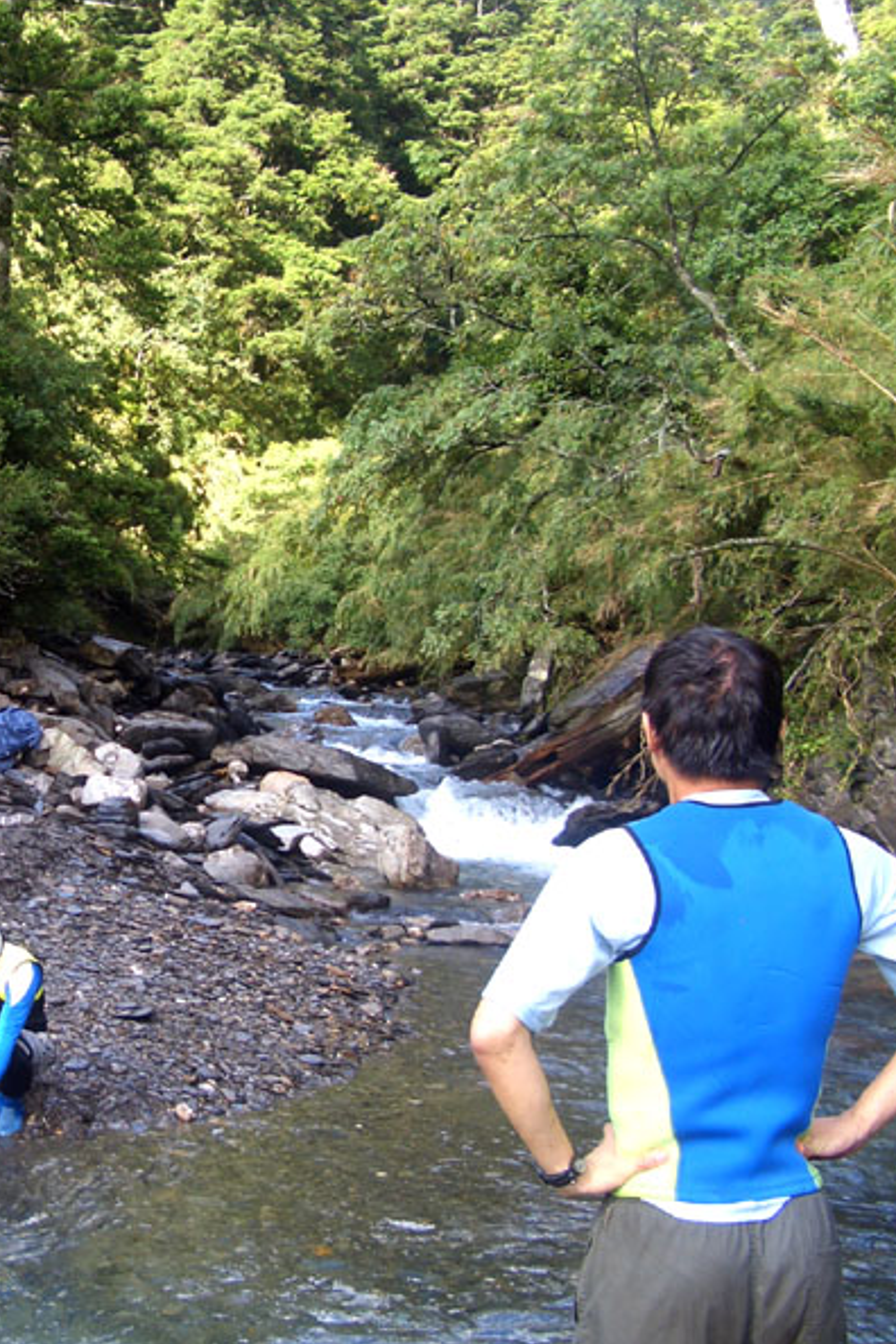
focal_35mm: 49
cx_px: 115
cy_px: 667
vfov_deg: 40.3
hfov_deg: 26.7
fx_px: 1829
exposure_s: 1/125
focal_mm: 5.8
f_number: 2.6
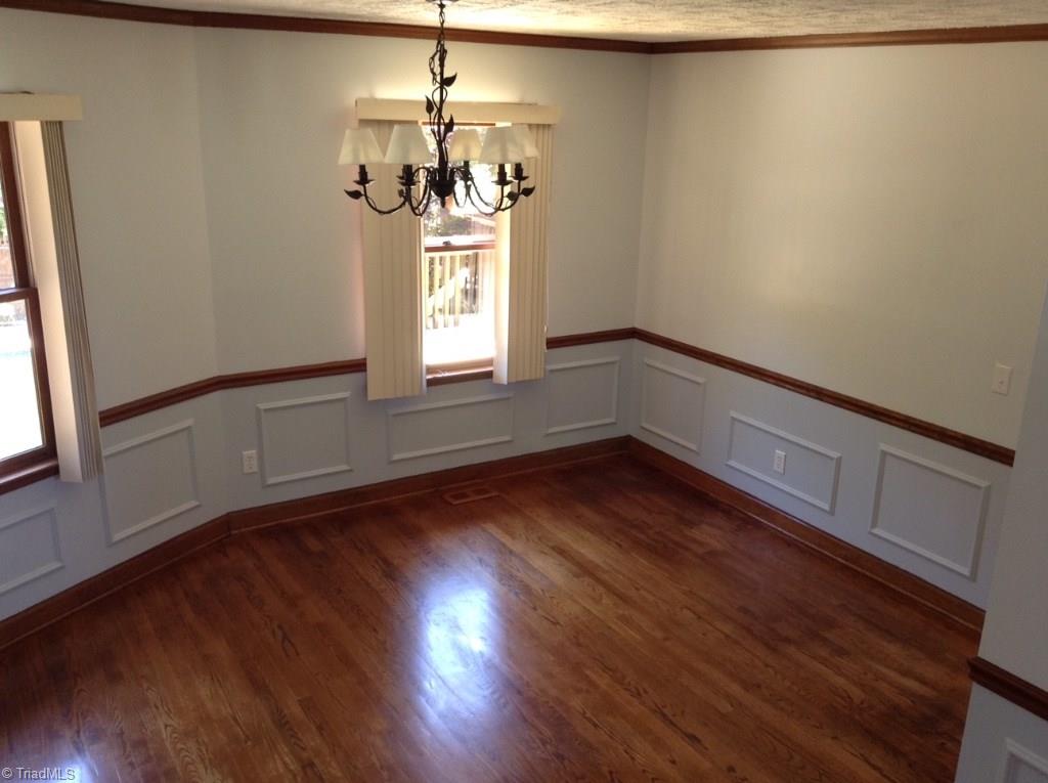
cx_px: 524
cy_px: 392
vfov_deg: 42.8
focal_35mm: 33
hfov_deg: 55.4
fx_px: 998
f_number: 2.4
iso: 50
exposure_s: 1/25
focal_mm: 3.3
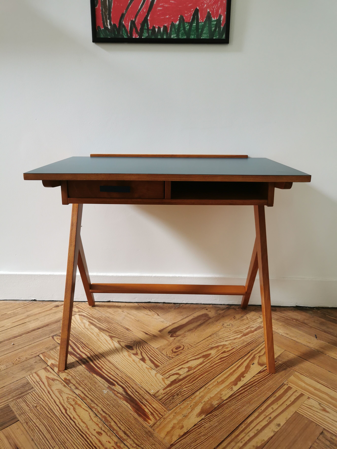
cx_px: 168
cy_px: 224
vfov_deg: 65.3
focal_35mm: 27
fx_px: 350
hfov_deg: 51.4
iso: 125
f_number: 1.8
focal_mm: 5.58
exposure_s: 1/50
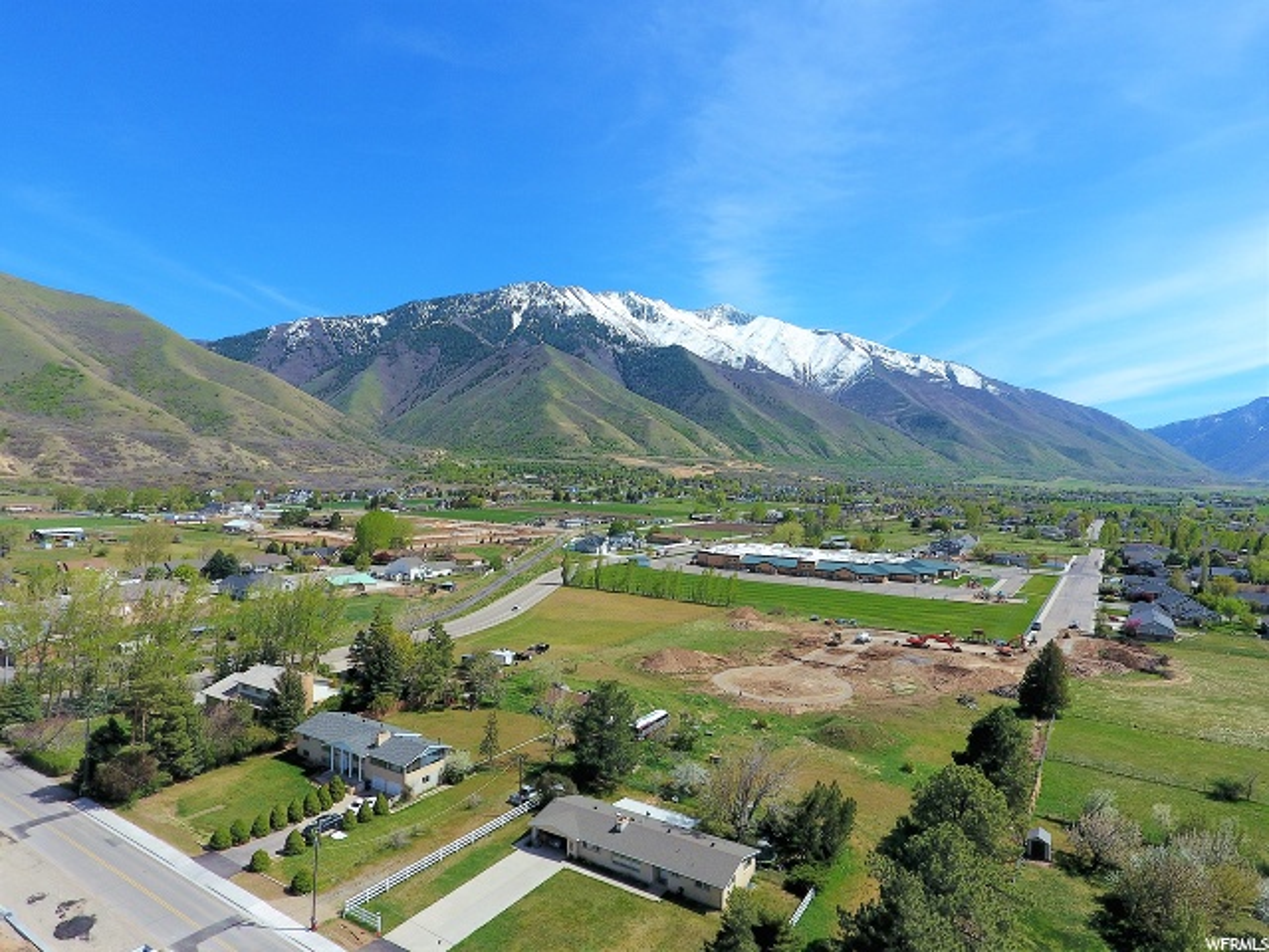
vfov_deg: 66.0
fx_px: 733
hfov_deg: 81.7
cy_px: 476
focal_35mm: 20
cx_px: 634
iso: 100
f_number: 2.8
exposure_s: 1/1427
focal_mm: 3.61
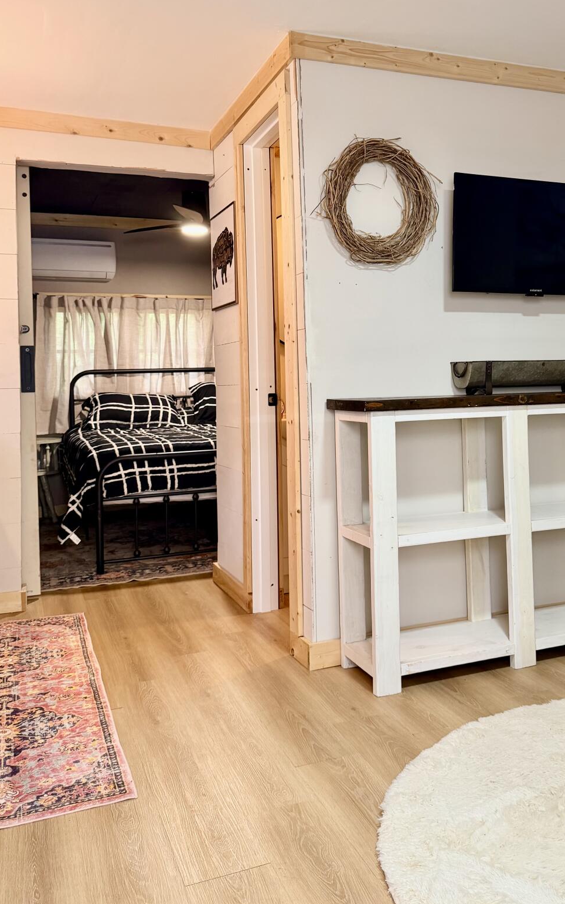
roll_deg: +1.7
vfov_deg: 57.8
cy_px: 378
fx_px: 813
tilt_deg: +0.8
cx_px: 400
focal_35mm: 33
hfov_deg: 37.7
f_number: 1.78
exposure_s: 1/60
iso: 200
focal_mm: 6.76
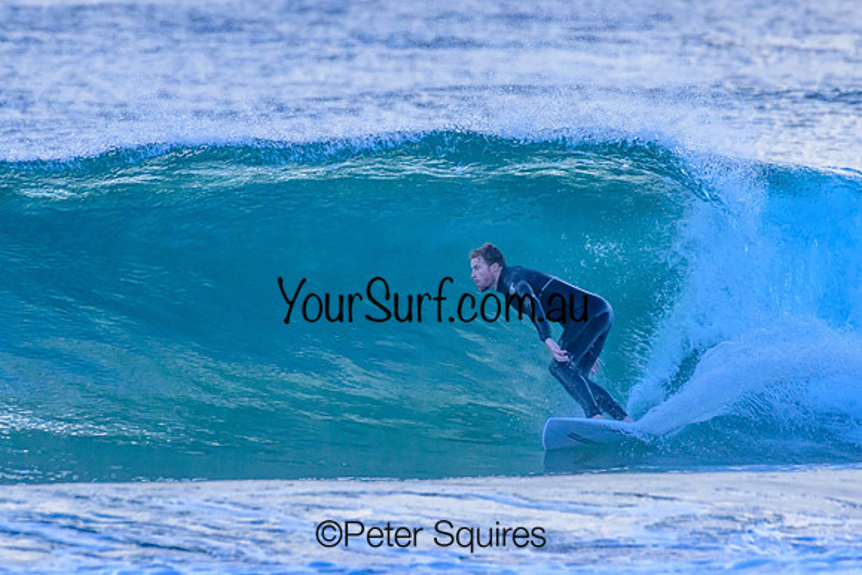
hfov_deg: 2.1
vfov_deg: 1.4
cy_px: 288
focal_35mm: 1000
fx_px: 23949
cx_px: 431
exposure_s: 1/2000
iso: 5600
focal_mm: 1000
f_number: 11
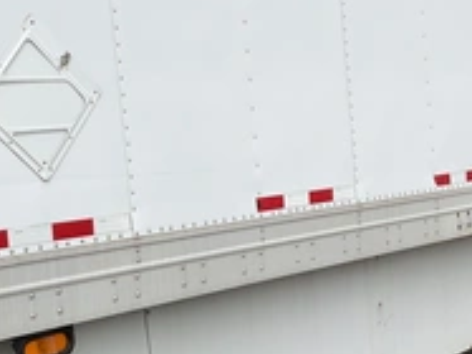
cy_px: 248
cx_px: 131
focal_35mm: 62
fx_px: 845
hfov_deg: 30.8
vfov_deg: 23.5
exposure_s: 1/1984
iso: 25
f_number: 1.8
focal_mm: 3
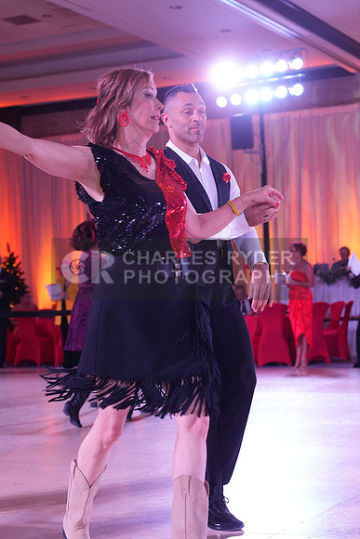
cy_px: 270
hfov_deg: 19.5
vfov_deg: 28.8
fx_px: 1049
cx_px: 180
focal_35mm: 70
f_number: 5
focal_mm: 70
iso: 1600
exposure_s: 1/200
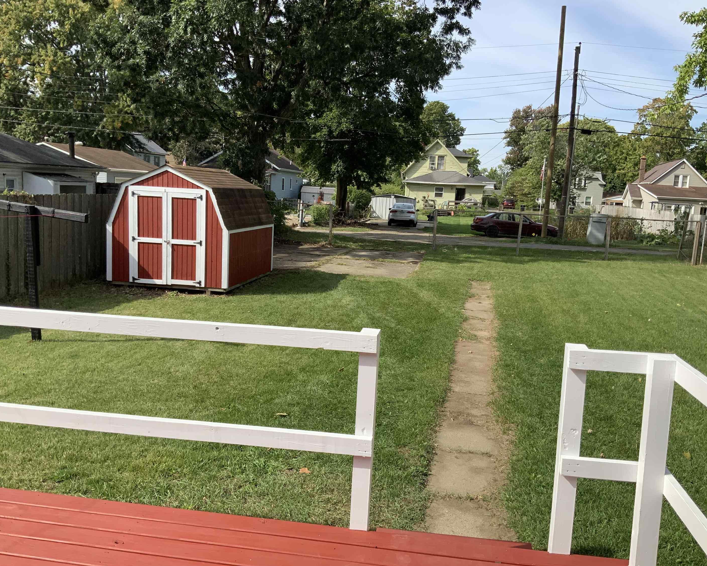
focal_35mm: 31
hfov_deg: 57.2
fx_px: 649
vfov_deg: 47.1
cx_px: 362
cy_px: 282
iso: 16
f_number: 1.8
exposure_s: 1/1250
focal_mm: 3
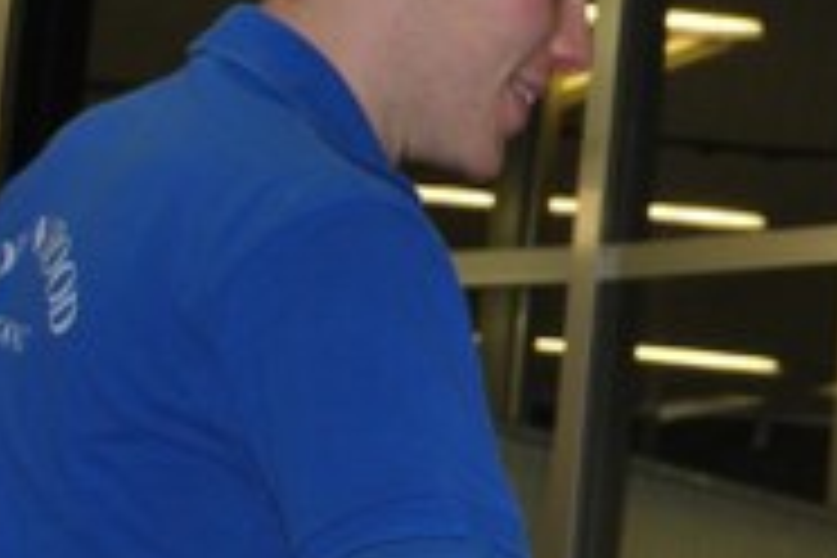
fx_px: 4201
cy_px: 418
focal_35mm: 181
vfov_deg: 7.6
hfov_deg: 11.2
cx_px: 891
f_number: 4.5
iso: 200
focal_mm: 35
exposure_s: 1/60
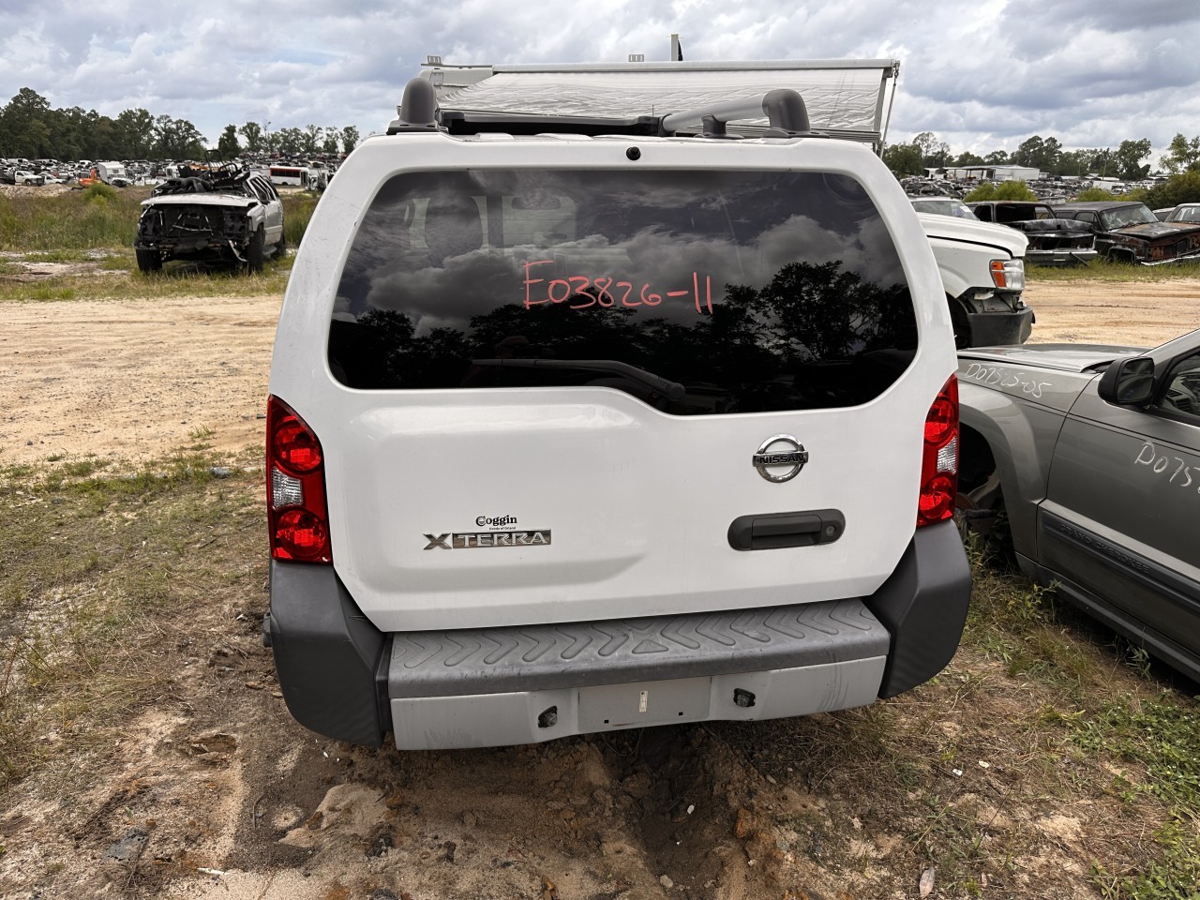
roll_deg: -1.4
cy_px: 450
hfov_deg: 71.6
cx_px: 600
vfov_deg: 56.8
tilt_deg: -15.8
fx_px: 832
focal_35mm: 24
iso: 80
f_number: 1.78
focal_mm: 6.86
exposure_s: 1/2410
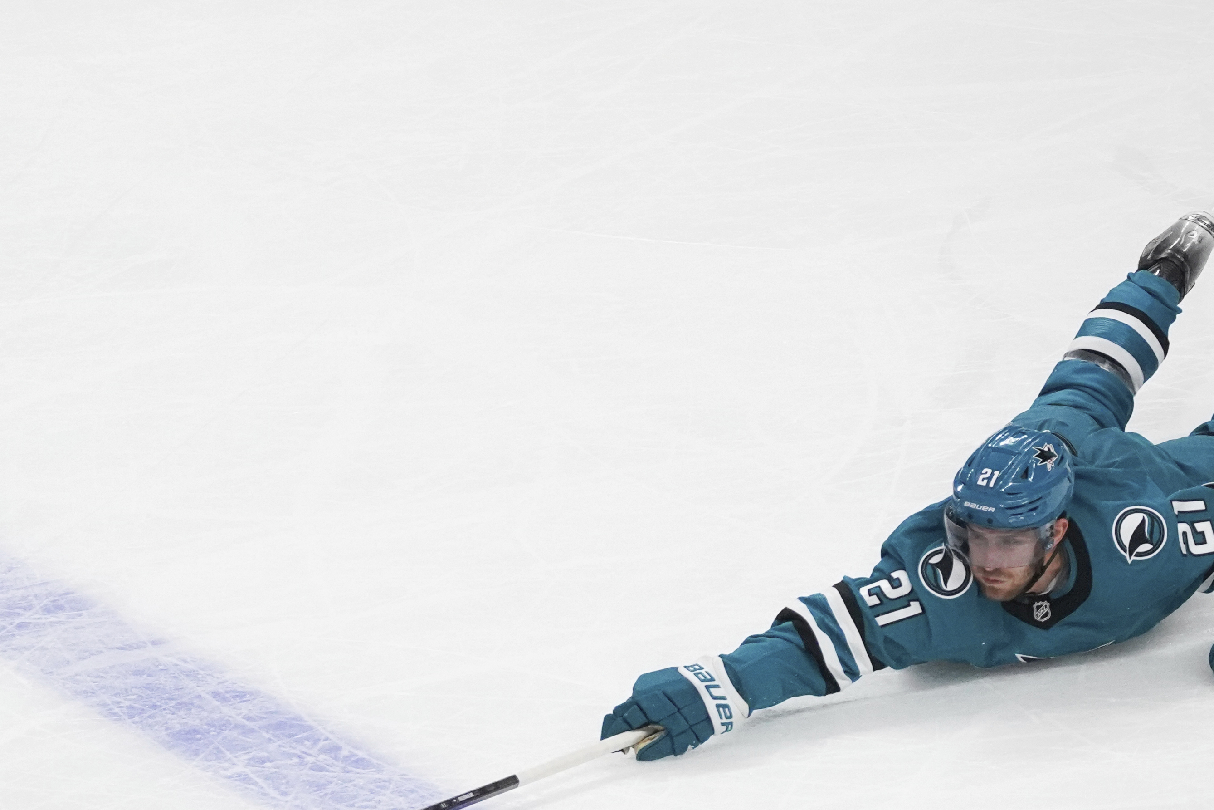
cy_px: 584
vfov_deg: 2.1
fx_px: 21615
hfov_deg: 3.2
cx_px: 444
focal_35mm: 641
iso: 8000
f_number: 6.3
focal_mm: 286
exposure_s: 1/2000
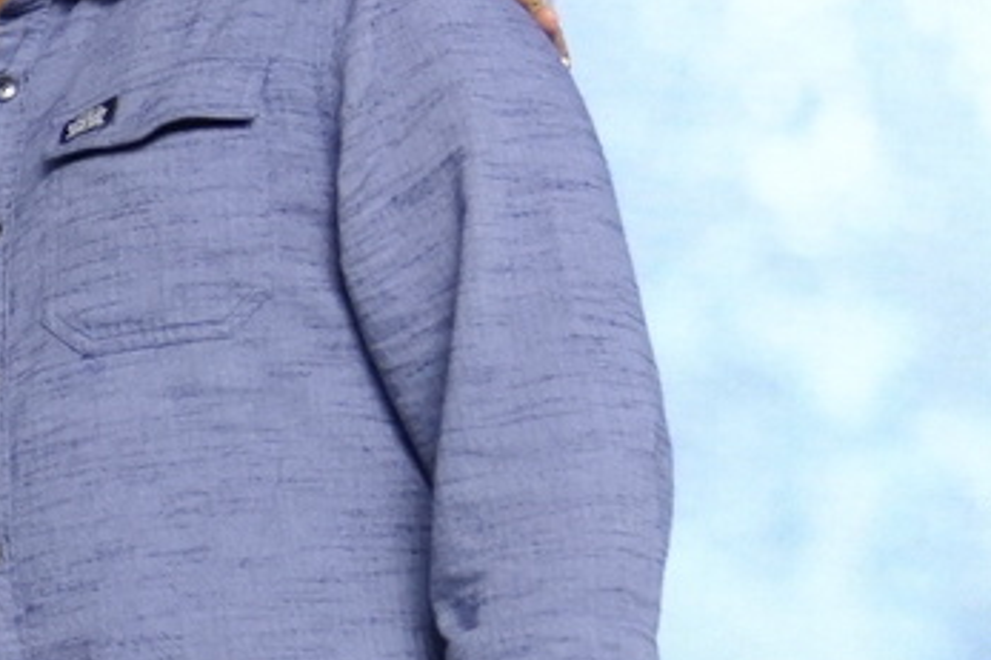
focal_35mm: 295
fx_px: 8116
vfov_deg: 4.7
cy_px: 279
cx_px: -940
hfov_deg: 6.8
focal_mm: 40
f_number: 3.5
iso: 1600
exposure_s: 1/160
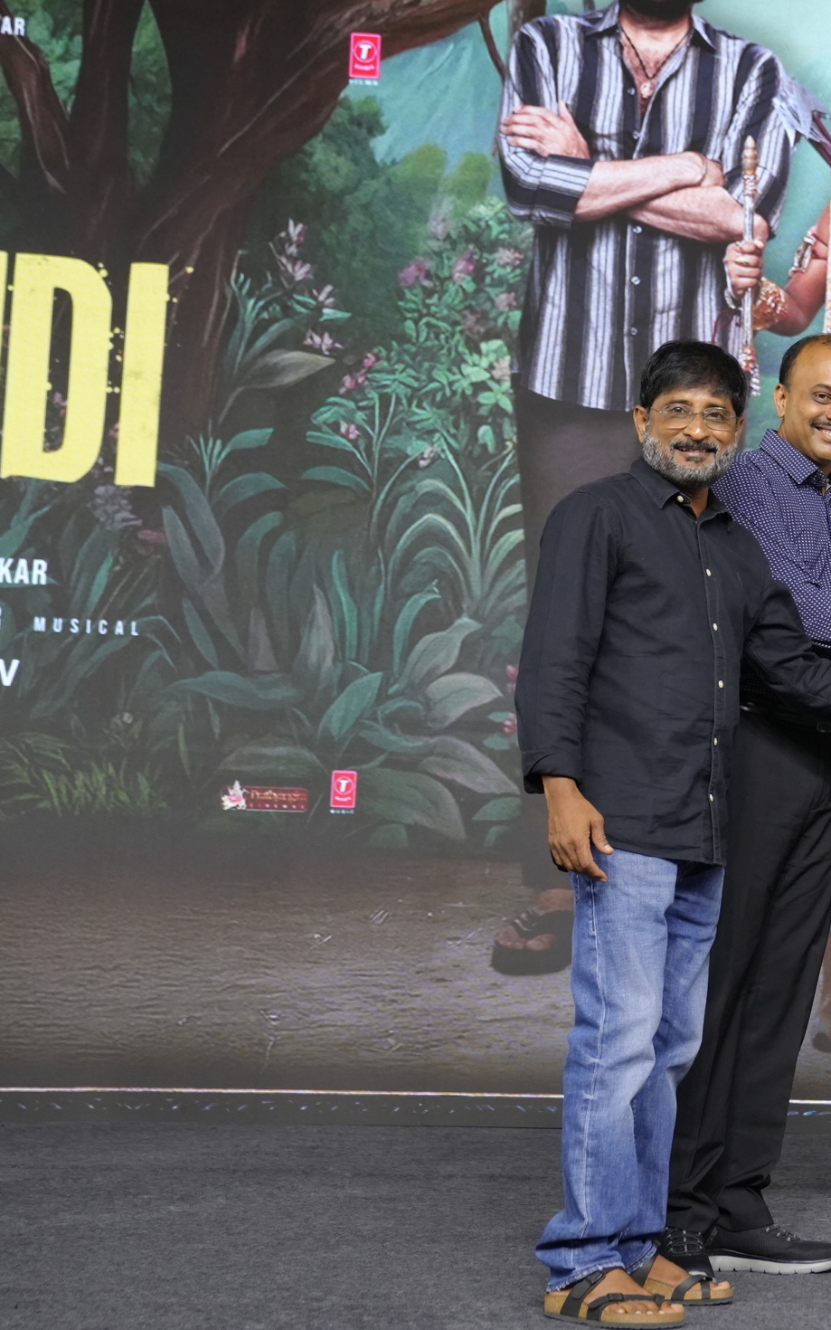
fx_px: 2572
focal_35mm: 71
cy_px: 614
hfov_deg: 17.4
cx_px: 1020
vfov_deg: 29.0
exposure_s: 1/160
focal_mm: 40
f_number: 3.5
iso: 1600
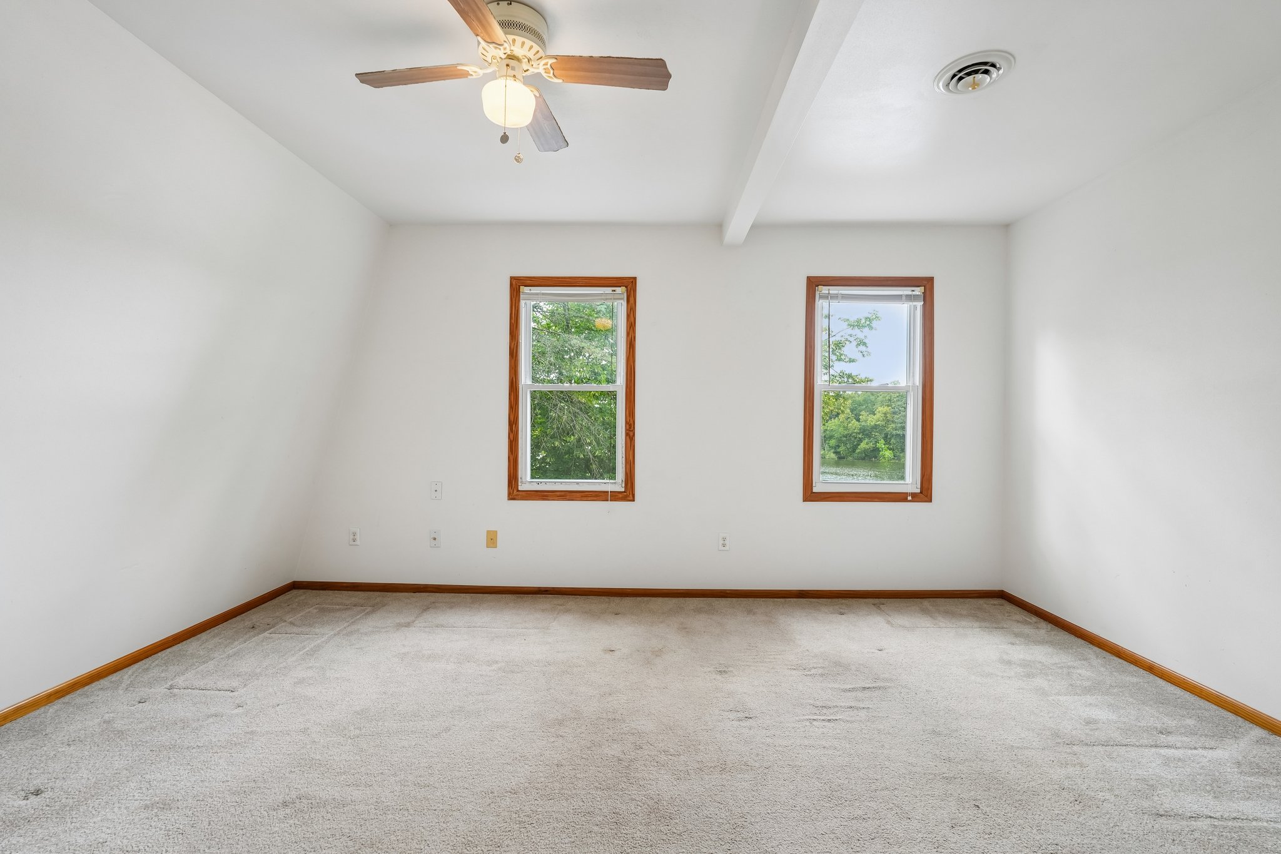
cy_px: 427
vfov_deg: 73.7
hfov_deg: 96.7
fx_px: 569
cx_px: 640
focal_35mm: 16
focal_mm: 16
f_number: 7.1
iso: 320
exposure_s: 1/25
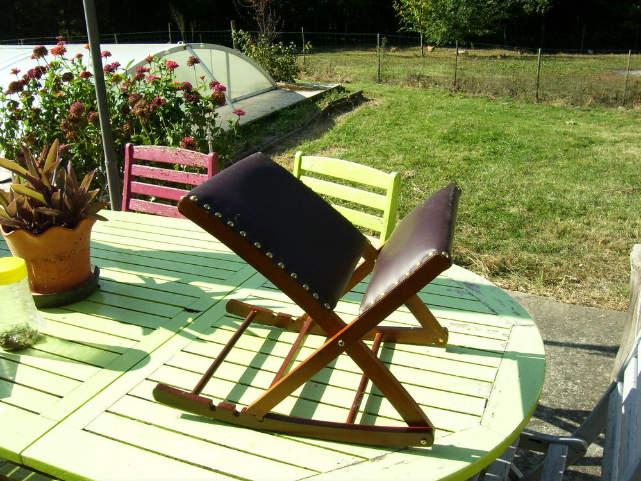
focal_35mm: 34
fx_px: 630
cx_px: 320
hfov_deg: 54.0
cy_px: 240
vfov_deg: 41.8
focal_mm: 5.6
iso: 80
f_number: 4.8
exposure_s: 1/250
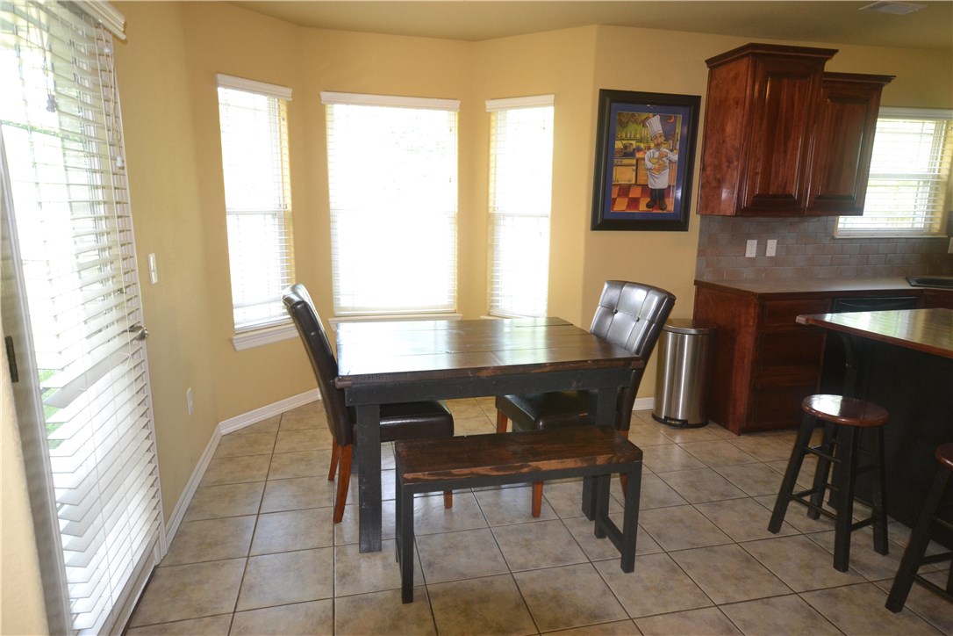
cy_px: 318
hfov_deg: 81.2
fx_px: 556
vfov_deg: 59.5
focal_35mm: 21
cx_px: 476
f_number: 4.8
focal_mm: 14
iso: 900
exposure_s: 1/60
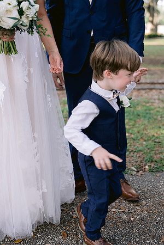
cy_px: 122
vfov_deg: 39.6
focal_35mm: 50
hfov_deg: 27.0
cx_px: 82
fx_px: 342
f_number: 2.8
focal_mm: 50
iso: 400
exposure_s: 1/320
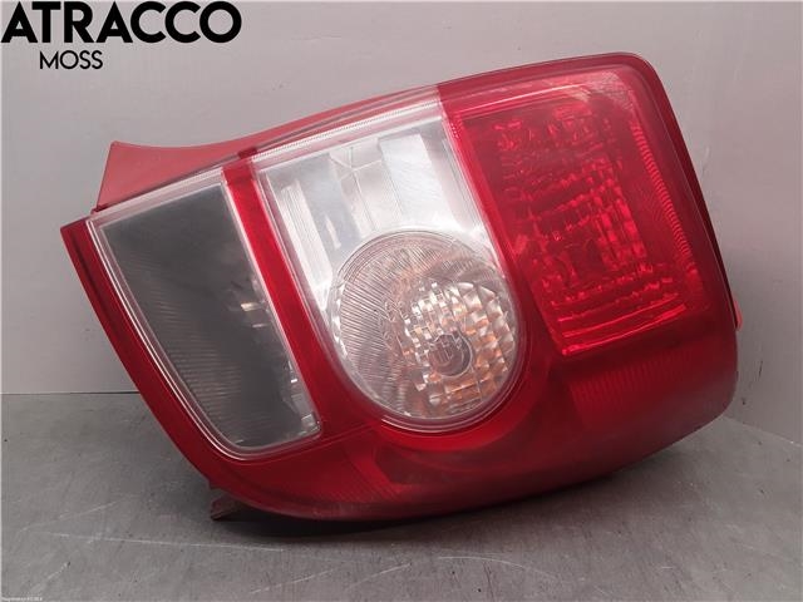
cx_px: 402
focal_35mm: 28
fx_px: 650
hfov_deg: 63.4
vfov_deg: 49.7
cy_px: 301
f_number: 1.9
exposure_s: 1/100
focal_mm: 2.91
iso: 50
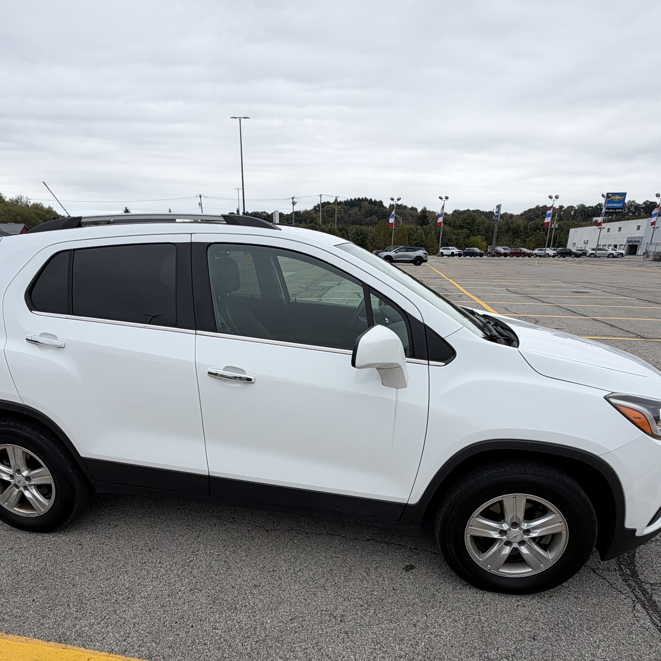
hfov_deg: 69.6
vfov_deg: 68.1
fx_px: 475
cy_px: 428
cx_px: 311
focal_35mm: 22
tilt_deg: -20.6
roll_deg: +0.7
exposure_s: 1/770
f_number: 2.2
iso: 40
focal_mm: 2.22
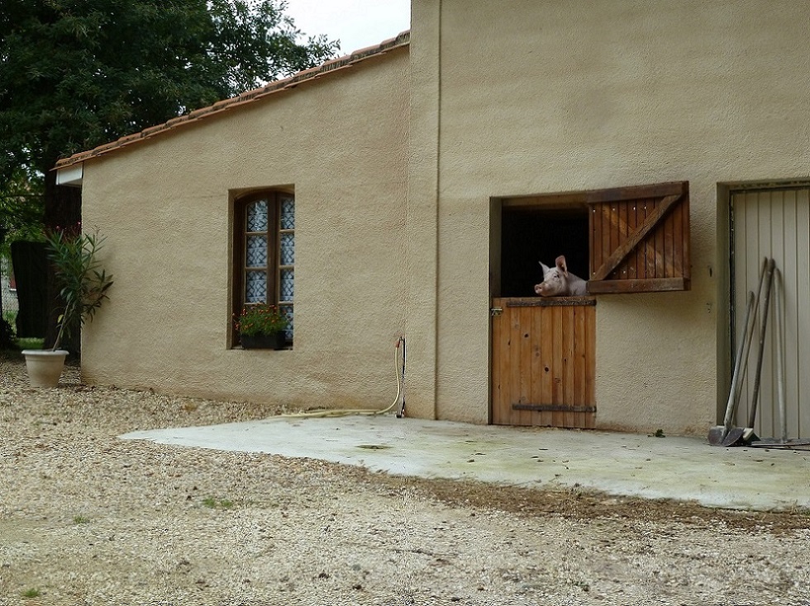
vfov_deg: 26.5
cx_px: 405
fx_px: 1286
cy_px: 303
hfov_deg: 35.0
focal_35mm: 55
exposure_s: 1/125
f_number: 3.9
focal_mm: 9.1
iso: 80
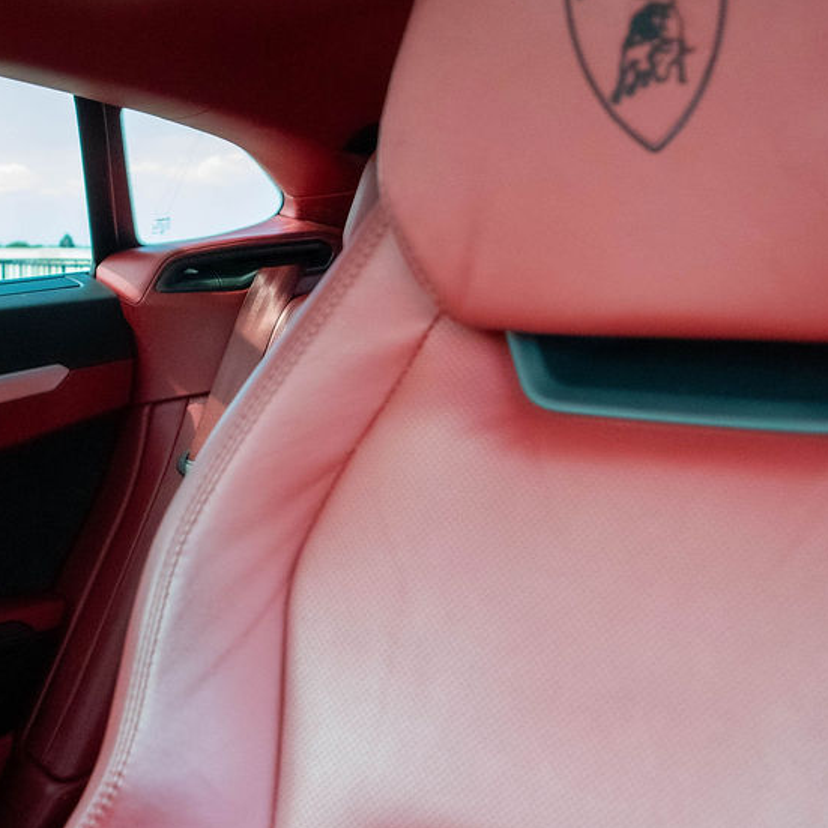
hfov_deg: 26.5
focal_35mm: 64
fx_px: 1732
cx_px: 198
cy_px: 343
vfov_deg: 26.8
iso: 1100
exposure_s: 1/500
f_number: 3.5
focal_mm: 18
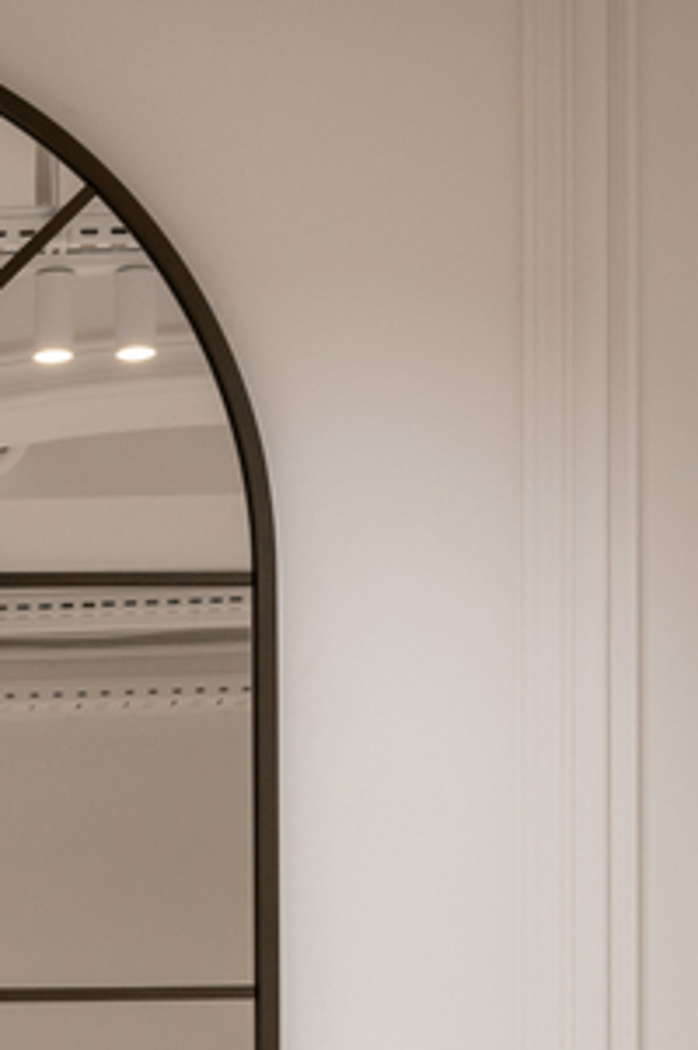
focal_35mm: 127
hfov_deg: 10.4
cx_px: -311
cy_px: 1580
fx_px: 3702
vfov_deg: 15.0
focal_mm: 37
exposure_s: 1/4
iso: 100
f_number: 10
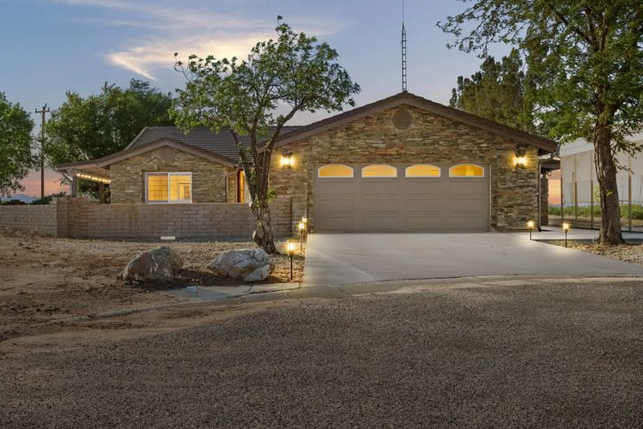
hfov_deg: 47.4
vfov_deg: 32.7
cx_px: 306
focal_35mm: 41
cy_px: 213
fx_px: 733
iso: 250
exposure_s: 1/400
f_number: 9
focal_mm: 30
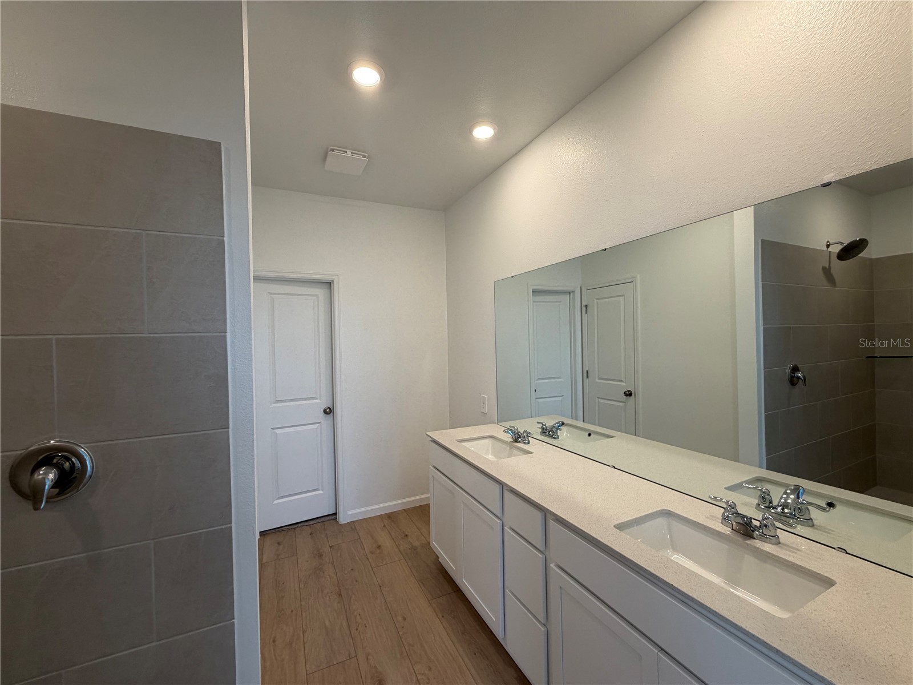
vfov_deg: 85.7
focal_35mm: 14
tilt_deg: -0.1
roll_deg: +1.1
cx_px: 456
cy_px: 342
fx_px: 369
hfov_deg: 102.1
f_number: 2.2
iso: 125
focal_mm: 2.22
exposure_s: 1/120
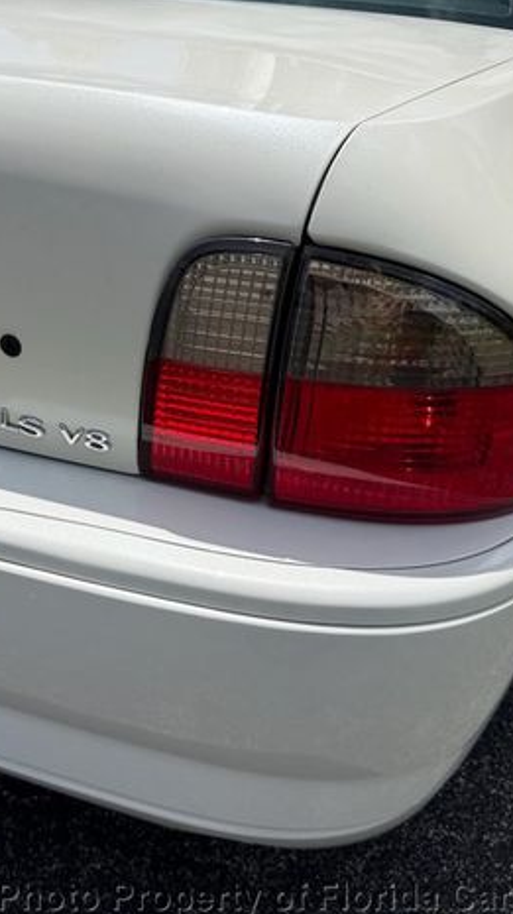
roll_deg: -0.3
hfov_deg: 32.2
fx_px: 872
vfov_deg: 55.3
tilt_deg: -32.3
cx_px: 132
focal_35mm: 36
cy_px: 466
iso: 80
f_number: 1.78
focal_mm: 6.76
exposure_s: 1/9091
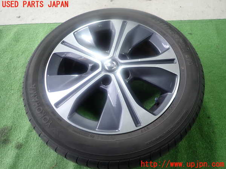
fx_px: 163
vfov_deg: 54.9
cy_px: 84
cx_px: 113
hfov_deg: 69.4
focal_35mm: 25
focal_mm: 4.5
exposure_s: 1/60
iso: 200
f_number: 2
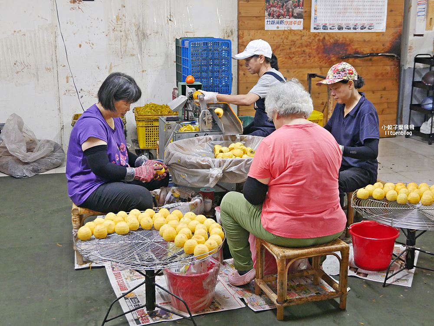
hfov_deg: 39.6
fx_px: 602
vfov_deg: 30.3
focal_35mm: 48
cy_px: 163
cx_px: 217
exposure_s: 1/60
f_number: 4.8
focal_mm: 24
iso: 2000
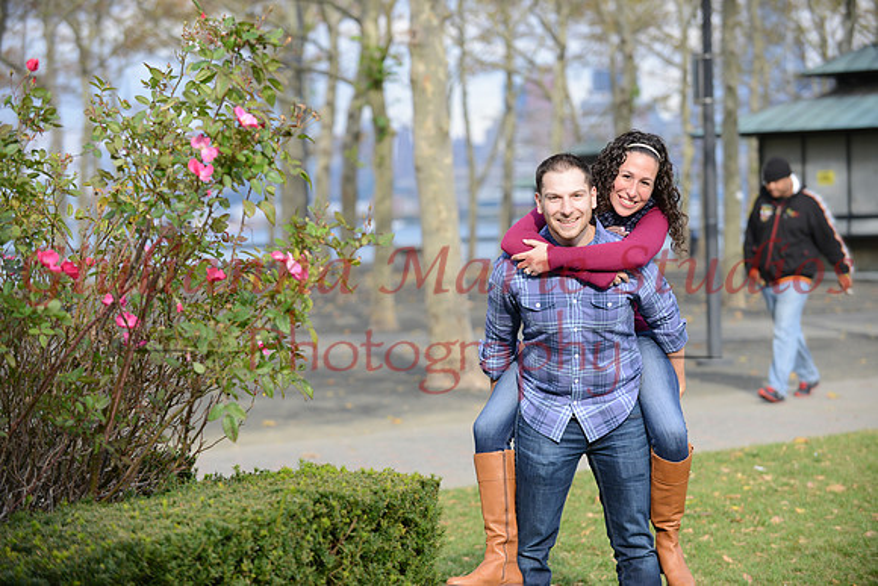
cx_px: 439
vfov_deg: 11.8
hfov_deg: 17.6
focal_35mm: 116
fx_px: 2830
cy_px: 293
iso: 500
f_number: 5
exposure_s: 1/1000
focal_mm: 116
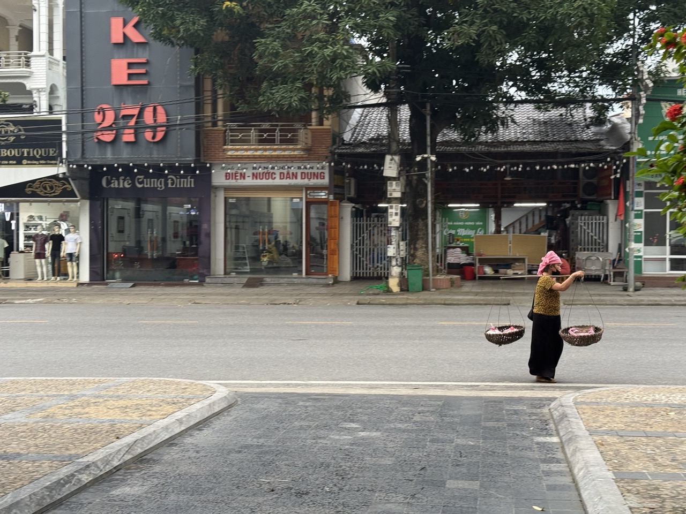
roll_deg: -0.2
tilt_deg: -0.5
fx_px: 951
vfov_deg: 30.3
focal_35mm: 48
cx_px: 343
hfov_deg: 39.7
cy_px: 257
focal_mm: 6.76
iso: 100
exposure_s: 1/66
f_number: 1.78
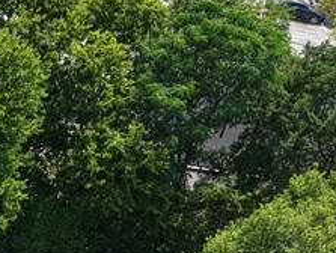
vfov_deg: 12.6
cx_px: -312
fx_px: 1069
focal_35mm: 110
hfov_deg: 14.9
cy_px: 417
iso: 180
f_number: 1.8
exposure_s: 1/3000
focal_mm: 8.67
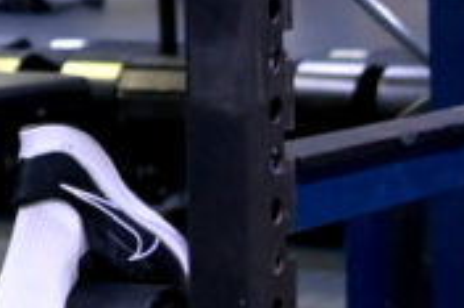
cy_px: 47
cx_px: -496
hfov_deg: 10.7
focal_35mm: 175
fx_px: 2253
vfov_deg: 7.8
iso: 3200
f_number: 4
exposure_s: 1/200
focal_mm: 27
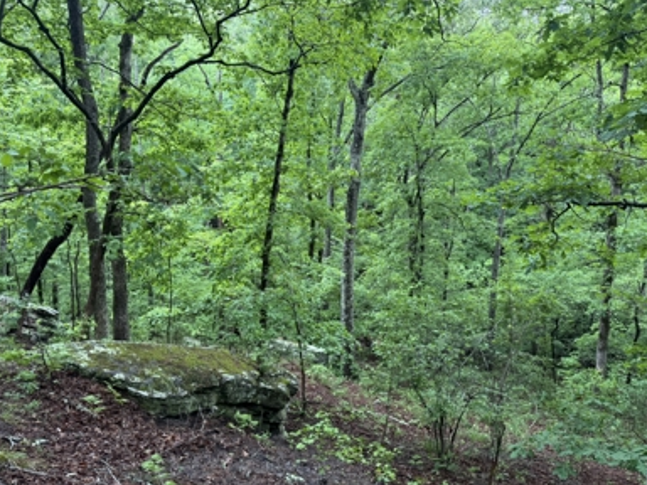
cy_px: 236
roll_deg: +0.0
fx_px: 467
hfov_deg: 69.4
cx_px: 330
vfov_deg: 54.9
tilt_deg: -12.1
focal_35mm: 25
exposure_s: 1/121
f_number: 1.78
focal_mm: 6.76
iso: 200
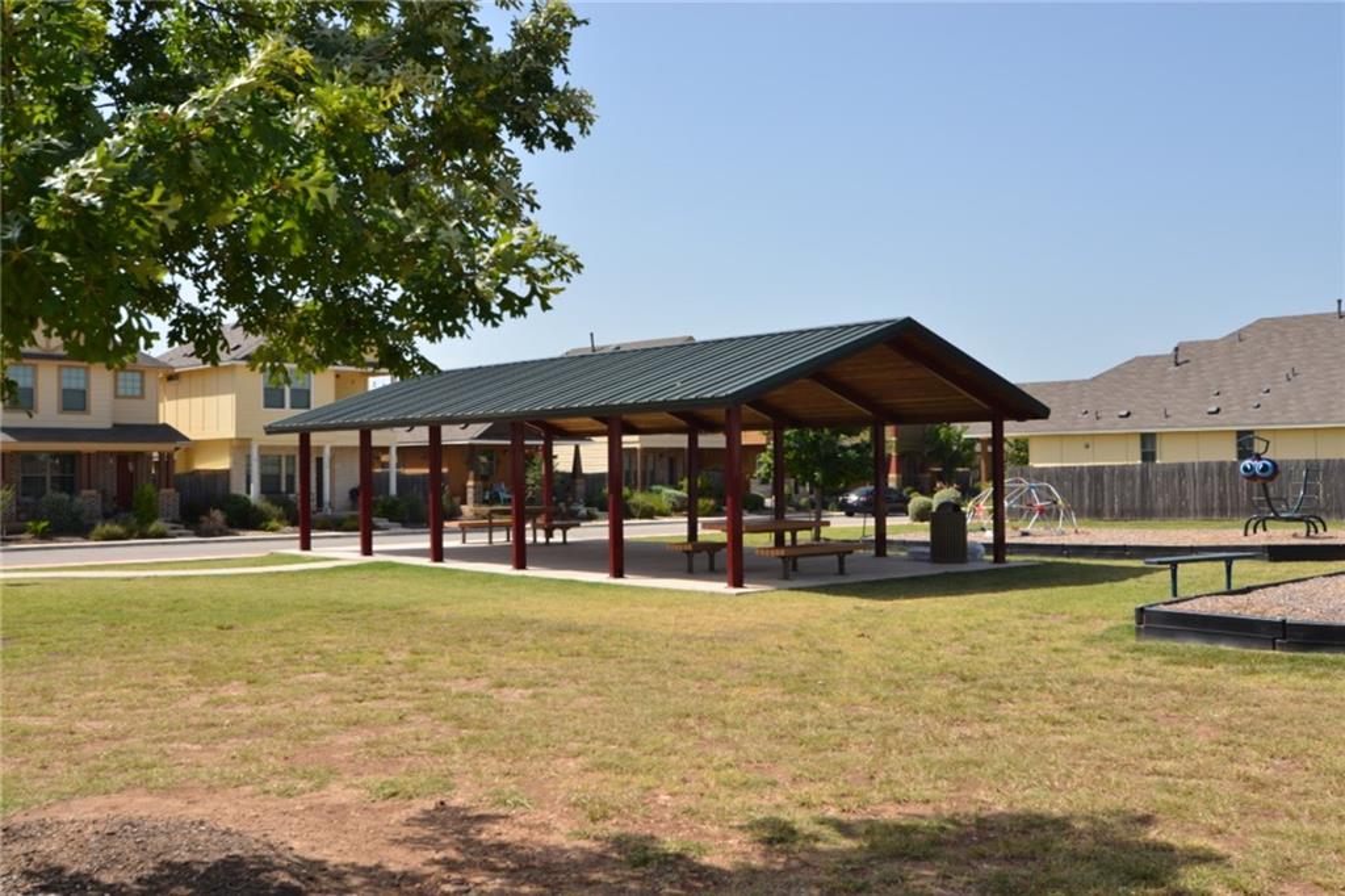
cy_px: 448
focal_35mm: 36
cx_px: 672
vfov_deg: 36.8
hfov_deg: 53.1
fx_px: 1344
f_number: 8
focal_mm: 24
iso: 100
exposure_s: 1/250
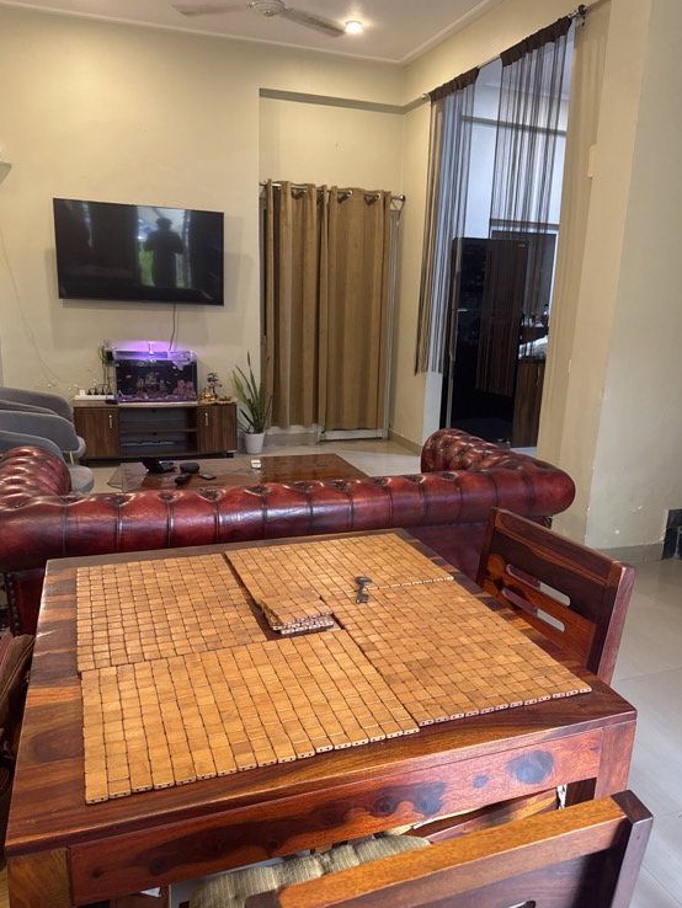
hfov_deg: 53.1
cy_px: 466
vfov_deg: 67.3
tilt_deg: -13.8
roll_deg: -2.5
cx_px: 359
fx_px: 683
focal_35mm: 26
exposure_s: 1/50
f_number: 1.78
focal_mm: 6.76
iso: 500
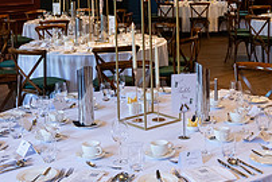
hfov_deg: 28.9
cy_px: 3
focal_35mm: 69
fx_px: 522
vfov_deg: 19.3
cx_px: 191
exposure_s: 1/160
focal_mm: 24
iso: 800
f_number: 3.5
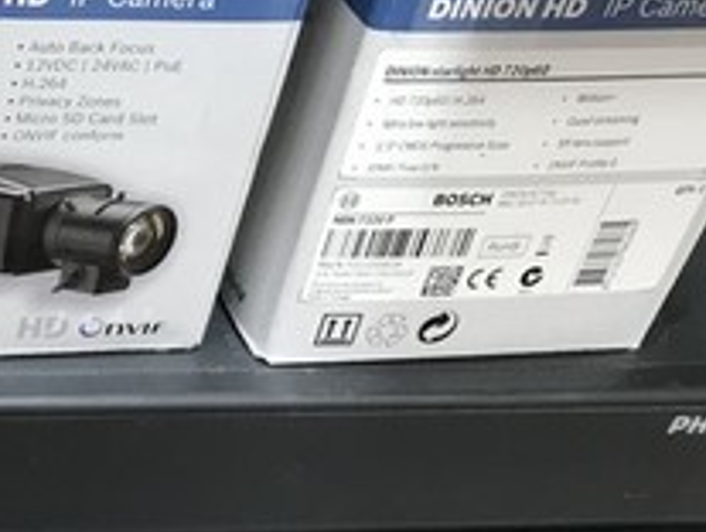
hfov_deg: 21.7
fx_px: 1655
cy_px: 542
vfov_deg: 17.8
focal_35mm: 81
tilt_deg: -45.8
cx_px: -208
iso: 25
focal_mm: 3.99
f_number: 1.8
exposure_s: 1/33
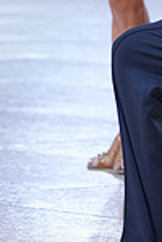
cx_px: -108
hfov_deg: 2.8
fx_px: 3321
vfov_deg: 4.2
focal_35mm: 492
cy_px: -71
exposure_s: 1/400
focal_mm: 127
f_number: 4.5
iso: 1000
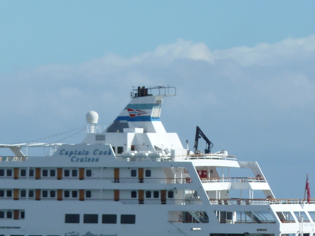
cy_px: 177
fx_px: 5576
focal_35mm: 613
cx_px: 83
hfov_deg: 3.2
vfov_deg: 2.4
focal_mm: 45.7
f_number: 5.6
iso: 80
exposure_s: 1/500
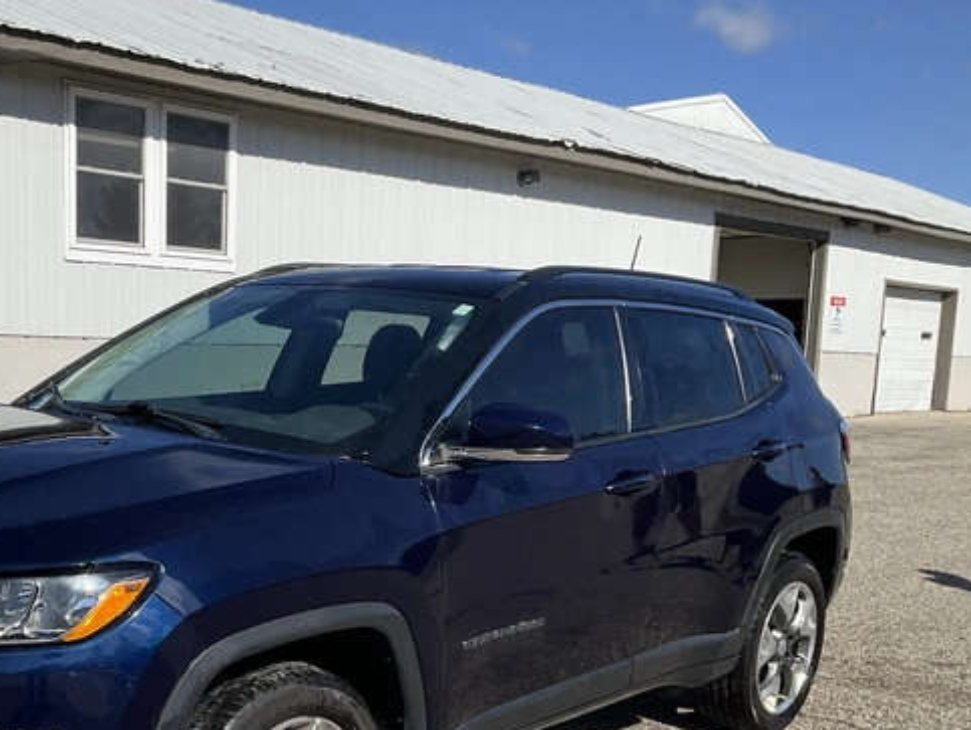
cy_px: 548
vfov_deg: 31.6
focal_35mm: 45
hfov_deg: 41.0
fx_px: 1263
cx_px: 257
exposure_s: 1/2538
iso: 25
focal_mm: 3
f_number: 1.8
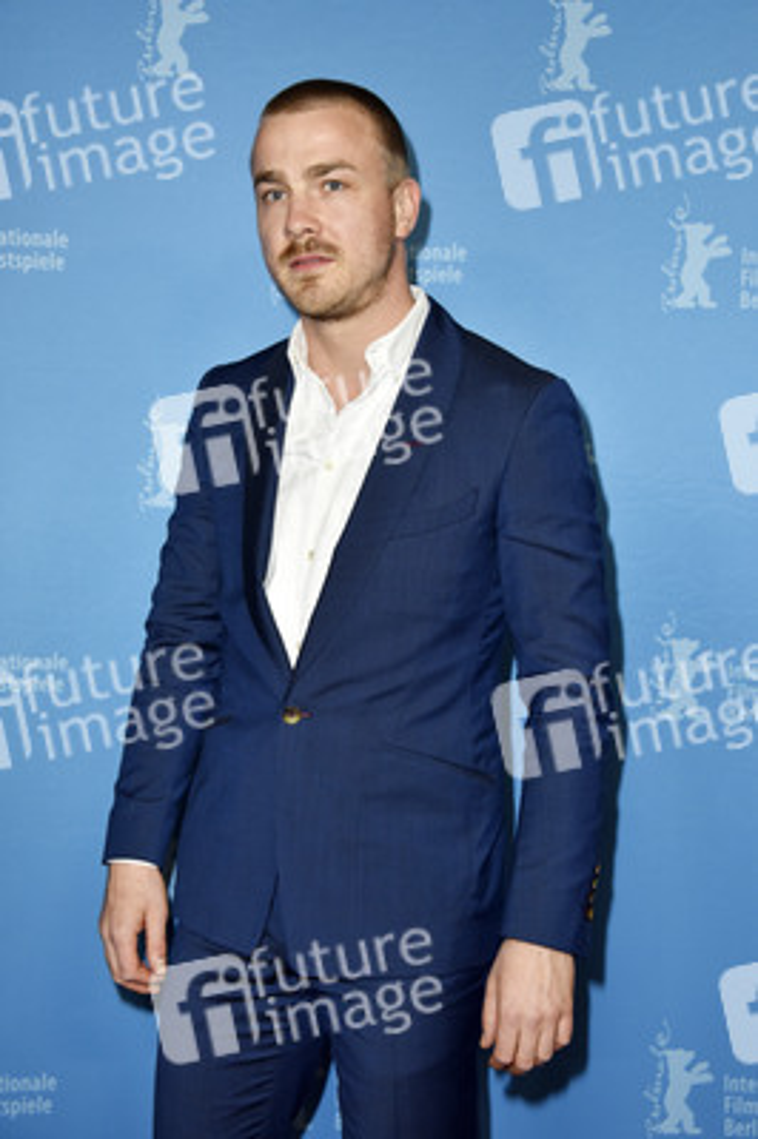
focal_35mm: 62
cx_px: 379
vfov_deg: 32.4
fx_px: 1961
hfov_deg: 21.9
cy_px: 570
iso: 640
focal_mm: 62
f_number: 5.6
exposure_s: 1/125
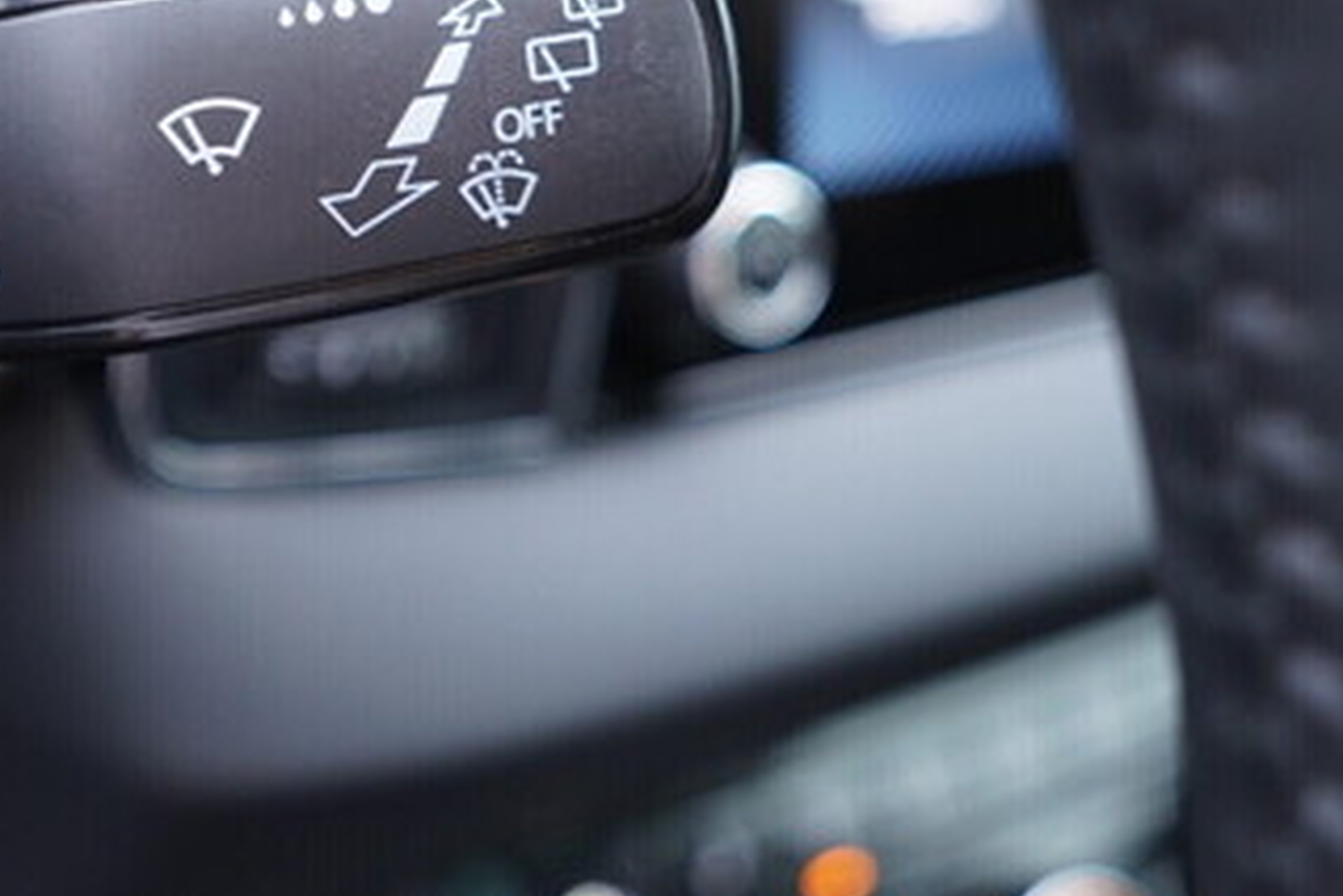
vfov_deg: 21.6
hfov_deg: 31.4
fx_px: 2314
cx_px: 248
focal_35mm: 62
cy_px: 149
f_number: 2.8
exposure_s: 1/40
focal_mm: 24
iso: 500
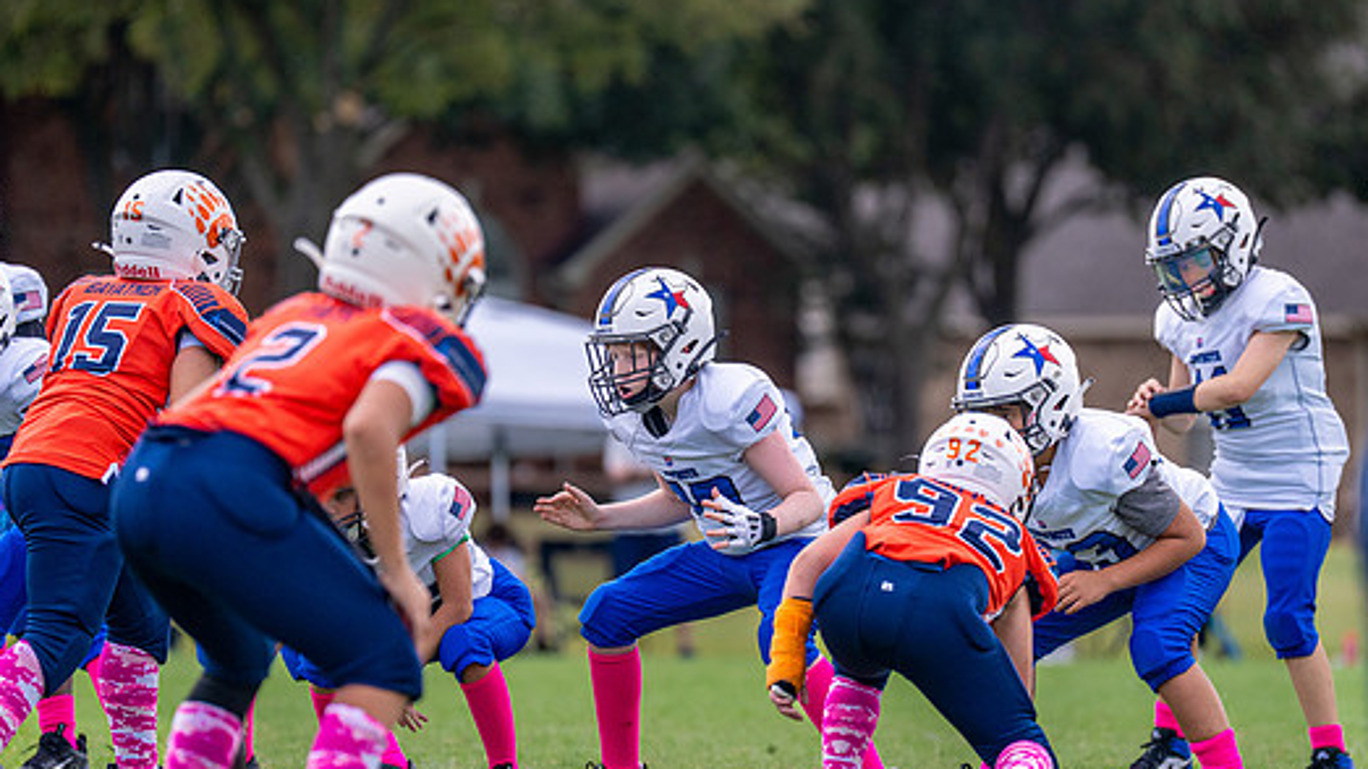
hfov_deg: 6.6
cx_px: 676
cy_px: 414
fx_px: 11787
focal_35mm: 325
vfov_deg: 3.7
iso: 400
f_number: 2.8
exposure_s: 1/3200
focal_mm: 200
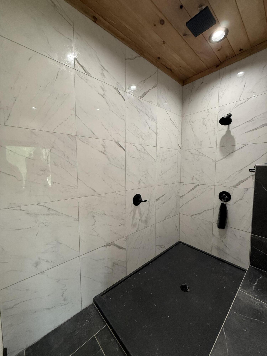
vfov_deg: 102.1
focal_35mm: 14
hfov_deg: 85.7
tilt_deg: -4.4
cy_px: 178
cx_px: 134
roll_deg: -0.4
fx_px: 144
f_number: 2.2
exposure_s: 1/120
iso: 320
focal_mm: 2.22
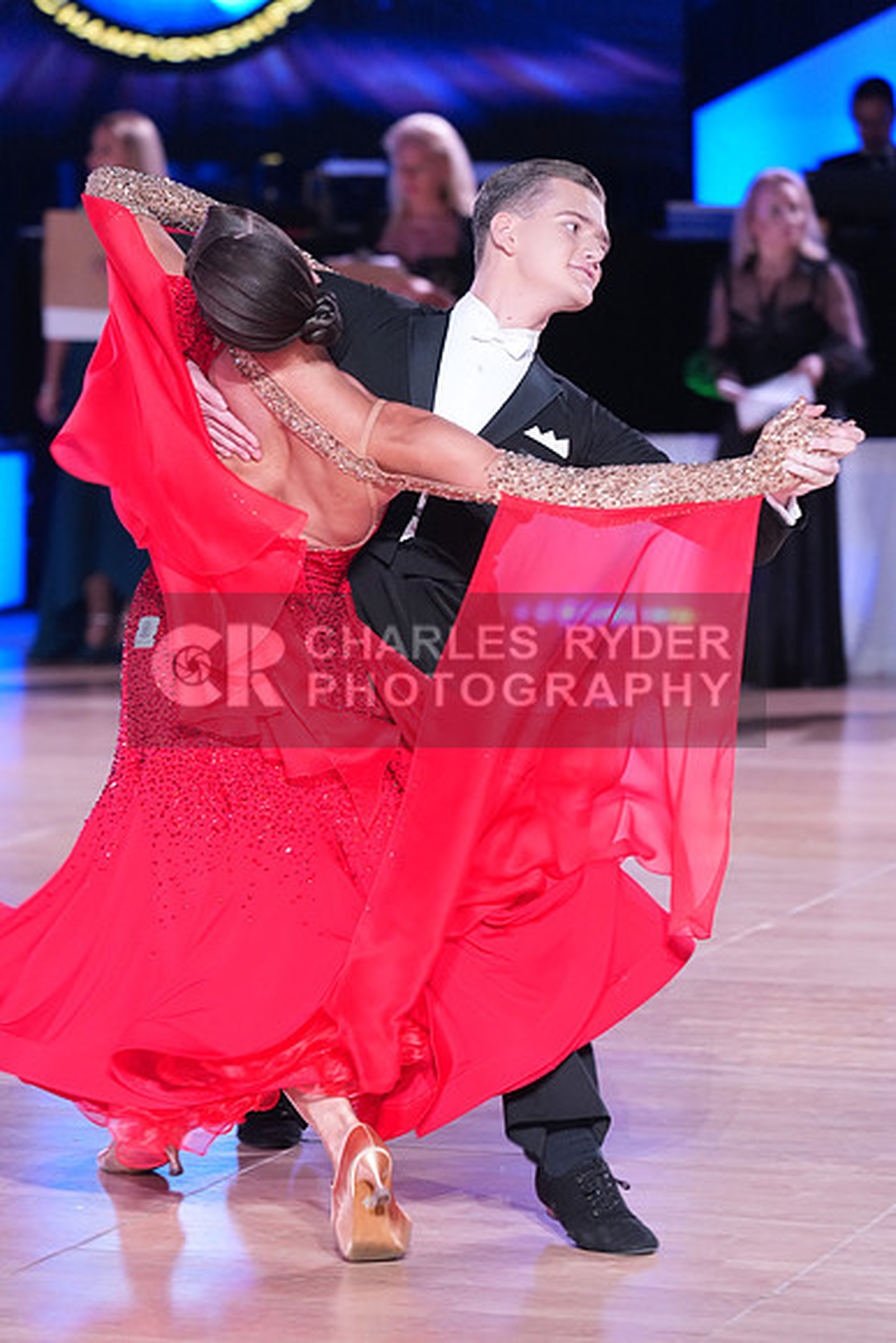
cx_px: 448
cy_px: 672
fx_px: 5447
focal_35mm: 146
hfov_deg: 9.4
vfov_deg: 14.1
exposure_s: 1/250
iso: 3200
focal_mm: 146
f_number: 4
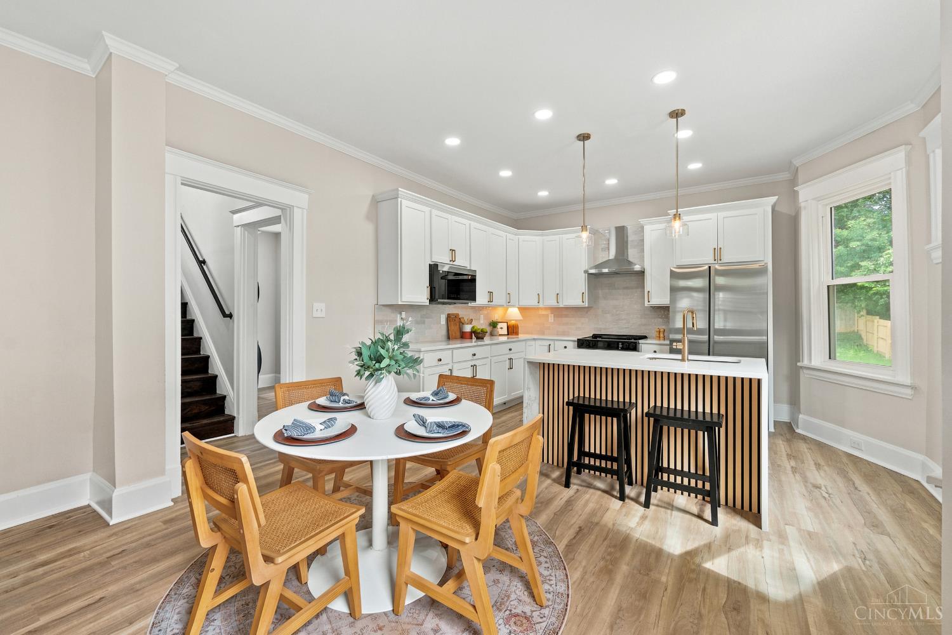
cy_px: 318
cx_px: 476
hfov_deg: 100.4
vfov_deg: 77.3
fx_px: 397
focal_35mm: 15
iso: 400
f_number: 8
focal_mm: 10
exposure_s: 1/50
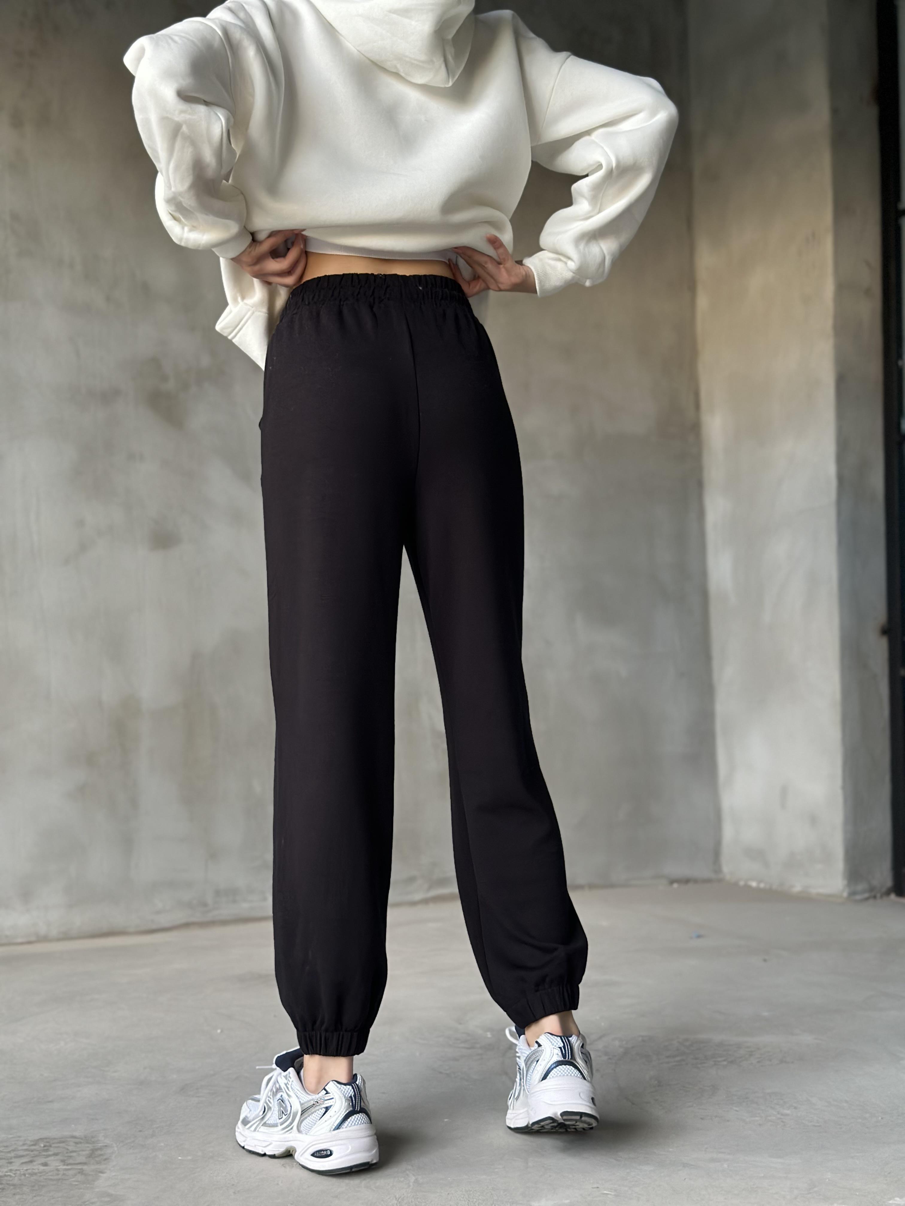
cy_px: 603
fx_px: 1673
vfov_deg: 39.7
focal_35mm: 48
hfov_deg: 30.3
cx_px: 452
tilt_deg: +2.1
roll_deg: +0.5
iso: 250
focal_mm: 6.86
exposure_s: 1/60
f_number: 1.78
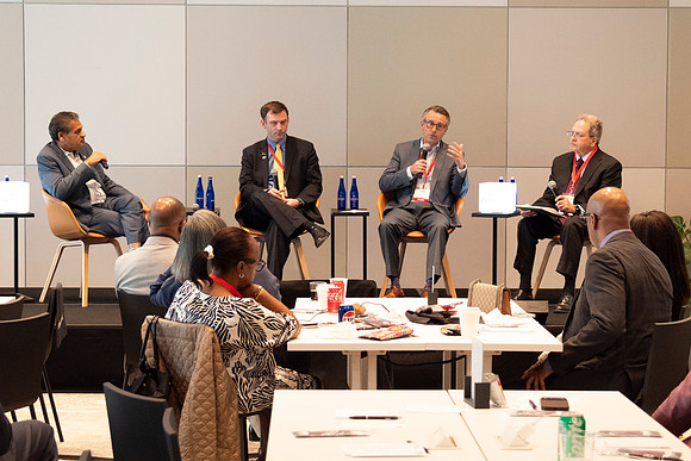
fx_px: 1497
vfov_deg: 17.5
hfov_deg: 26.0
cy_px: 230
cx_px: 346
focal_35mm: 78
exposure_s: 1/60
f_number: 5.3
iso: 4000
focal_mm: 52
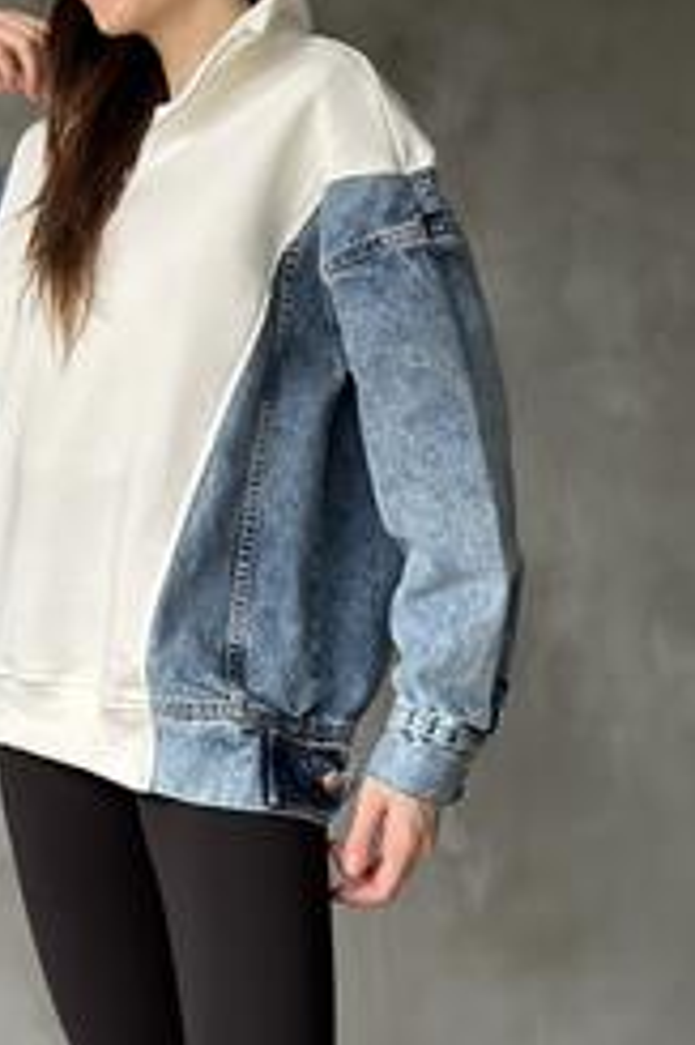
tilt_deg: +3.3
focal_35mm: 87
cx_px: 94
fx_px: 2523
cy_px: 252
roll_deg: +0.6
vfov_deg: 23.1
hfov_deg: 15.5
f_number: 1.78
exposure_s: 1/60
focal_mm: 6.86
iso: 320
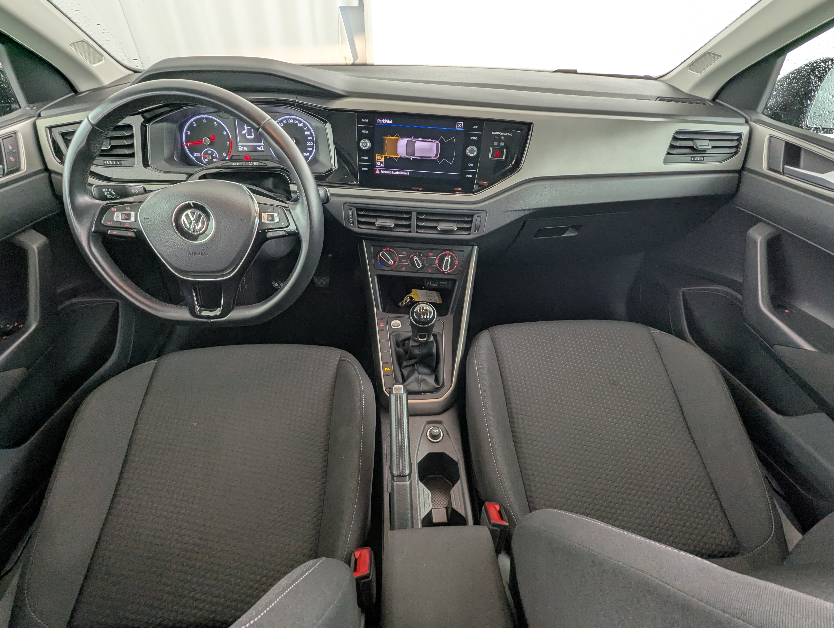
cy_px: 314
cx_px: 417
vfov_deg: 78.2
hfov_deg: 94.4
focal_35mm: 16
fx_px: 386
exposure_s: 1/39.8
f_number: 2.2
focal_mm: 2.35
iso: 81
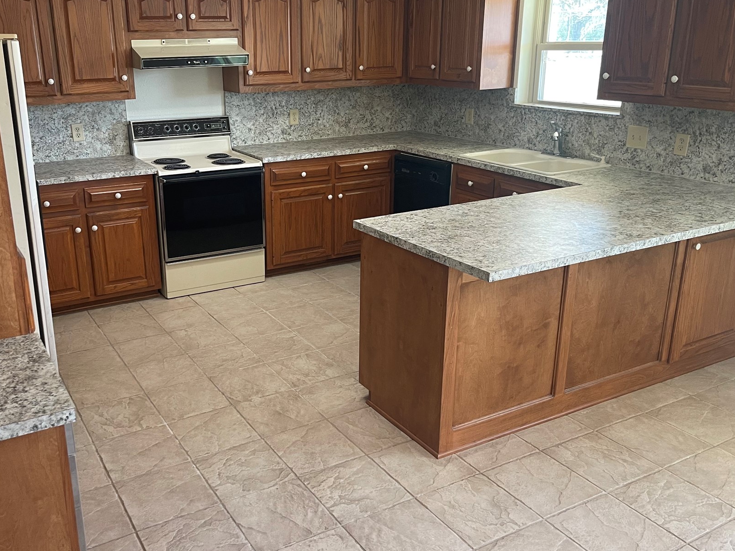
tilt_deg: -18.0
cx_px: 300
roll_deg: +0.8
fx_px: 679
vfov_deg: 44.1
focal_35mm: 32
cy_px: 259
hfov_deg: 56.4
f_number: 1.6
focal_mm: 5.1
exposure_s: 1/60
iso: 100
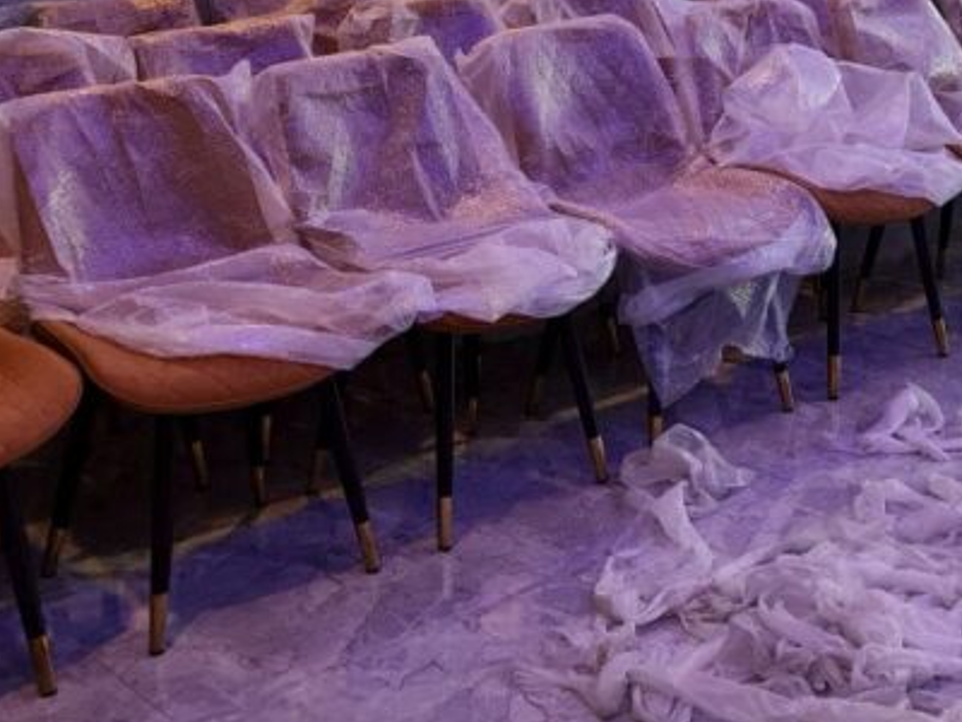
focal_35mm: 64
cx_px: 866
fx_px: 1779
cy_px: -60
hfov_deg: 29.1
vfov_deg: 21.8
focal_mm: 7
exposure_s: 1/100
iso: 250
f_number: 1.8
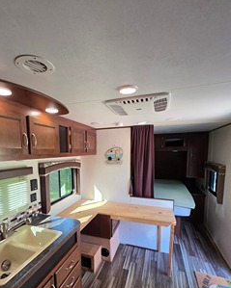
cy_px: 168
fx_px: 145
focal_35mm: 17
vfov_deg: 88.9
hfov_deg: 76.4
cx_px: 98
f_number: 1.9
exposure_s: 1/120
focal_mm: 2.2
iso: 160
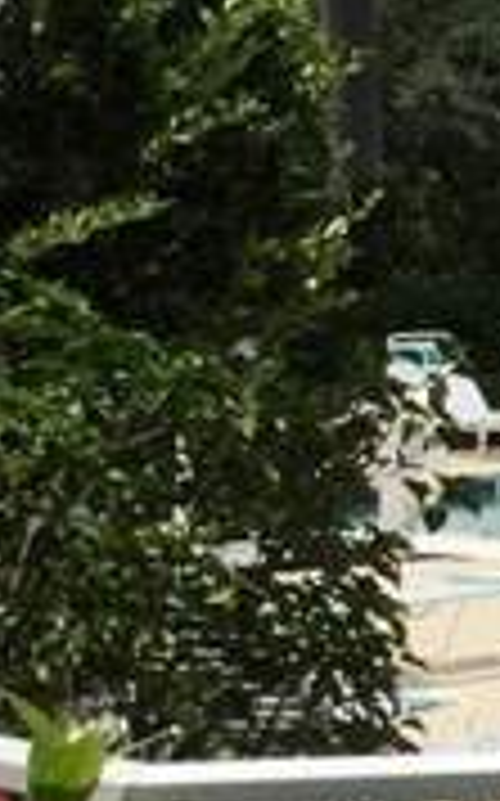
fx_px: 3232
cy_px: 112
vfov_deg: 14.0
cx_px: 1685
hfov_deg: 7.4
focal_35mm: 148
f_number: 2.4
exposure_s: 1/2092
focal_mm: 3.3
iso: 25
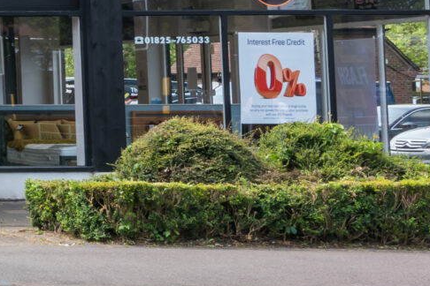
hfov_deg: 13.7
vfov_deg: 11.7
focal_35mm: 116
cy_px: 3
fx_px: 1385
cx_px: -541
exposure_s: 1/40
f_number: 18
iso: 100
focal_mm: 22
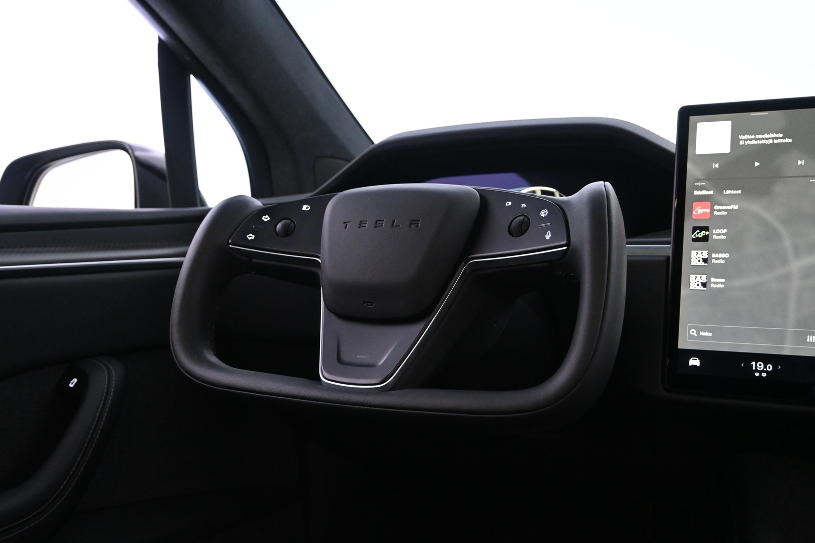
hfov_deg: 52.2
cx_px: 408
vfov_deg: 36.2
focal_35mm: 37
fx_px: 832
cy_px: 272
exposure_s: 1/25
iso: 3200
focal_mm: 24.5
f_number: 4.2
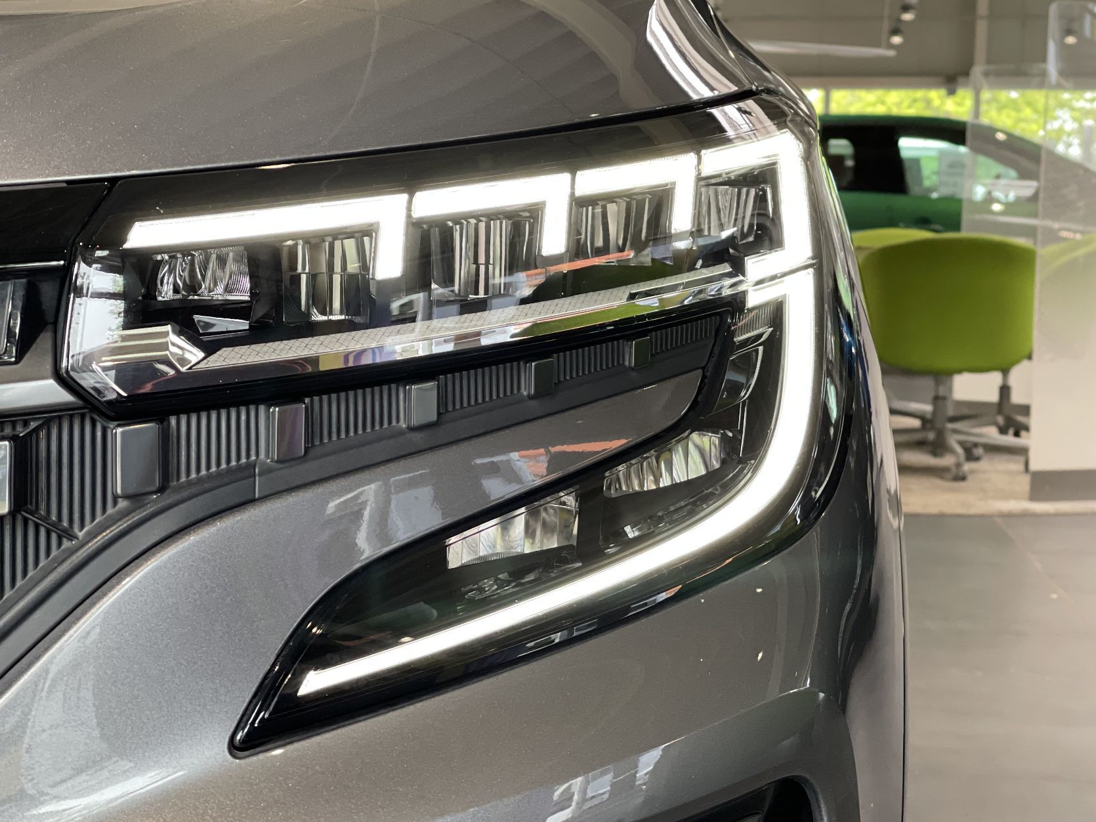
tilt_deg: -6.4
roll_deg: -1.1
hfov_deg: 28.2
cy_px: 416
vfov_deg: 21.3
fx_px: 2184
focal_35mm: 69
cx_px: 509
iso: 160
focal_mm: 7.5
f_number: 2.2
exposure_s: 1/100
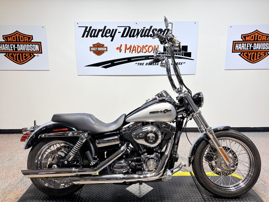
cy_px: 101
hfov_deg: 67.3
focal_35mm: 26
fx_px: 202
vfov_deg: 53.1
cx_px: 134
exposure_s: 1/120
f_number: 1.6
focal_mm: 5.96
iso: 32
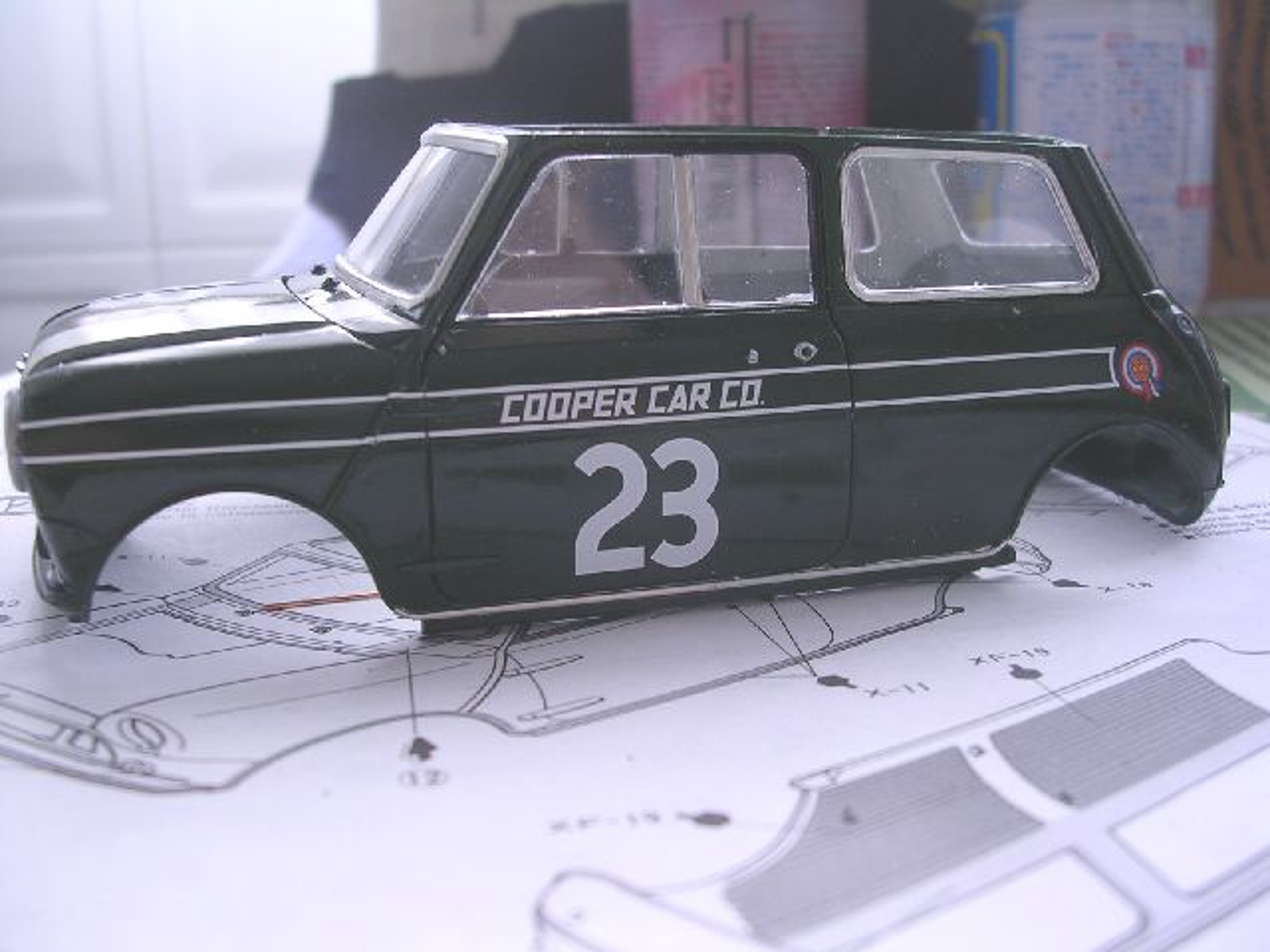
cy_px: 476
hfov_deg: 49.0
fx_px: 1394
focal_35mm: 38
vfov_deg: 37.7
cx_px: 635
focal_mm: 5.8
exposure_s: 1/15.5
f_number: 2.8
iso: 100
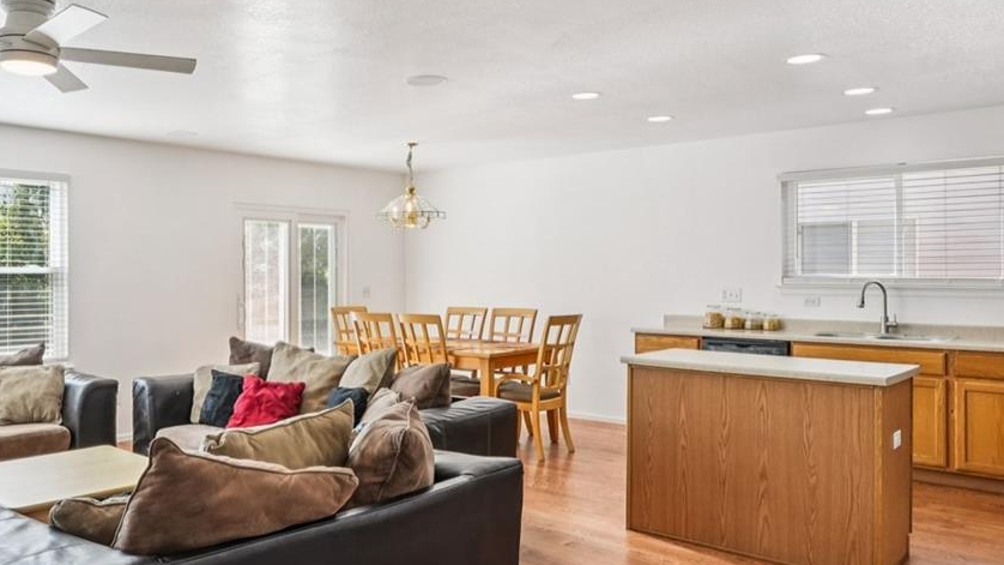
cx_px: 352
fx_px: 799
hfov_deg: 63.0
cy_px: 280
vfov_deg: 38.9
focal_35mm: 30
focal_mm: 10
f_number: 8
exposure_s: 1/15
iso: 800
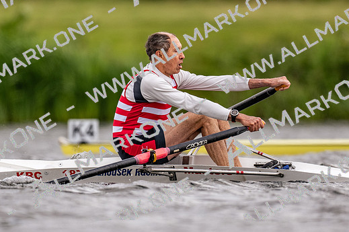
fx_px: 9743
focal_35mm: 1006
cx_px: 168
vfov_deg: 1.4
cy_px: 105
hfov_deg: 2.1
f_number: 4
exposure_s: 1/2500
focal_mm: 600
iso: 560
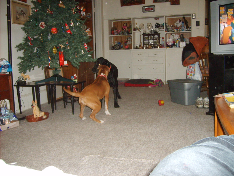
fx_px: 237
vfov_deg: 40.7
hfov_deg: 52.6
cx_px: 117
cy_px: 88
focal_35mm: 35
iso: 153
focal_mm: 5.8
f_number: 2.8
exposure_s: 1/45
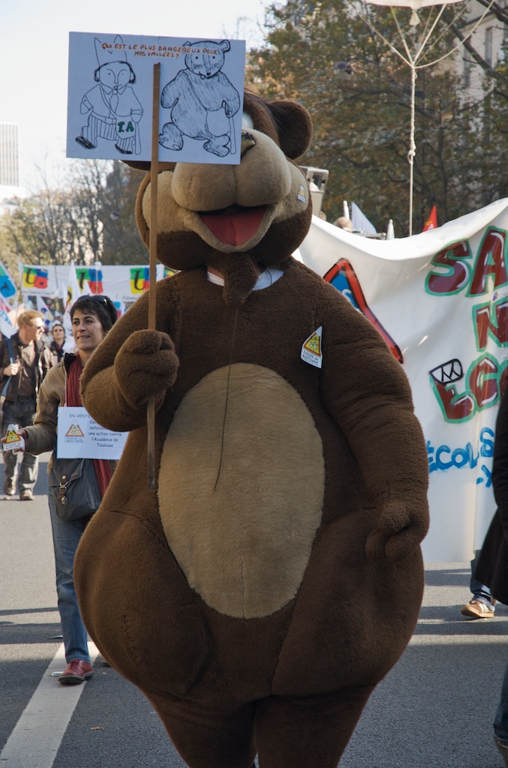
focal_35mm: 105
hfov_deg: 13.0
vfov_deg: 19.5
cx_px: 254
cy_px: 384
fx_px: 2235
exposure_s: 1/160
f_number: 6.3
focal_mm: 70
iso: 200
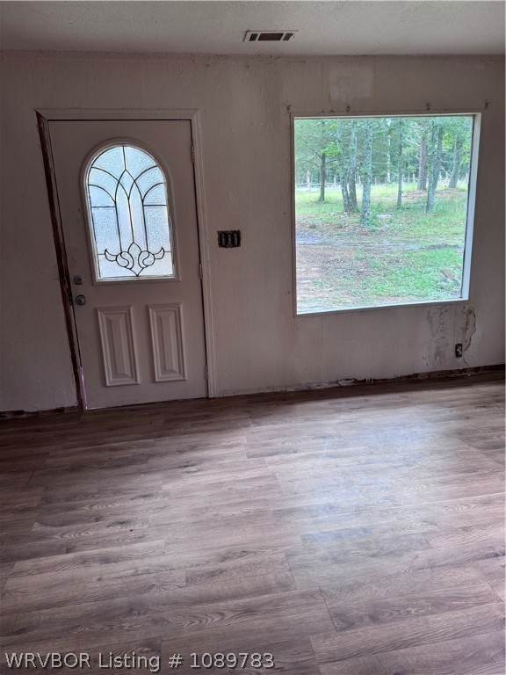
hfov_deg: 56.8
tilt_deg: -14.8
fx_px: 468
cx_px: 253
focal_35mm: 24
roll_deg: +3.3
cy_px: 338
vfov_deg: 71.6
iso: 160
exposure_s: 1/121
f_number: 1.78
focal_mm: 6.76
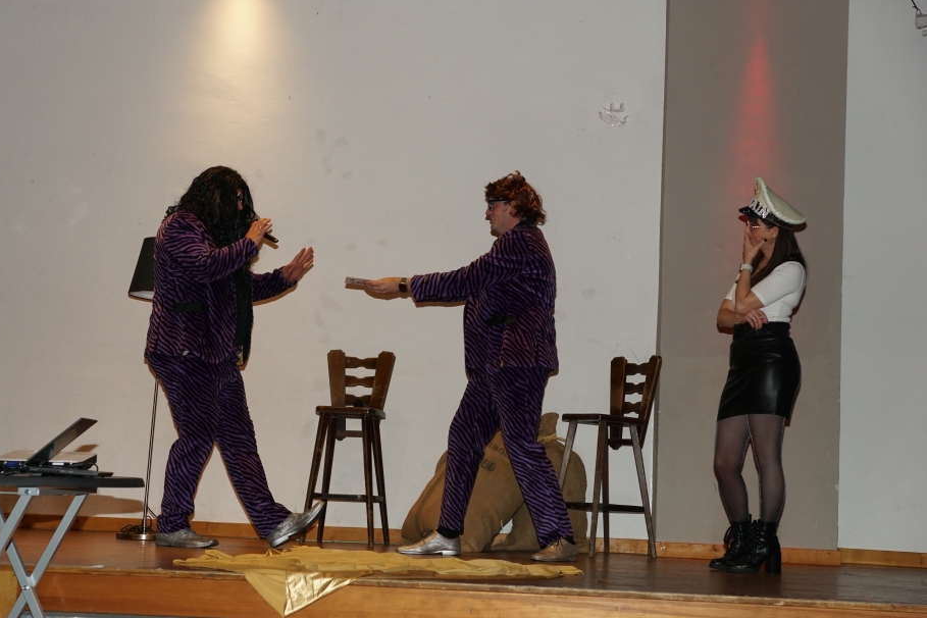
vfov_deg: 20.6
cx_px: 428
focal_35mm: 66
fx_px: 1699
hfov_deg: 30.5
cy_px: 305
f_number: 4.5
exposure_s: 1/160
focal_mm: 40
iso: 400
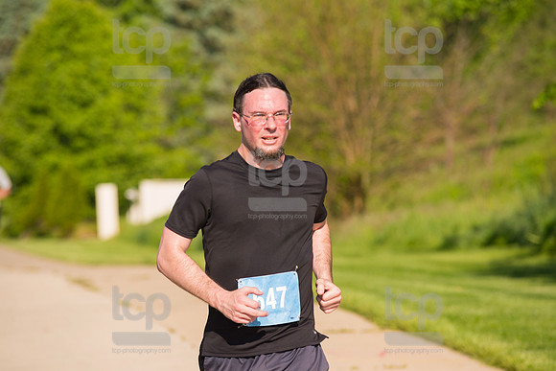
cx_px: 278
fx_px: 3089
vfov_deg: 6.9
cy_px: 186
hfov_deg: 10.3
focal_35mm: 200
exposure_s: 1/2000
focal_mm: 200
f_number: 5.6
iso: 400
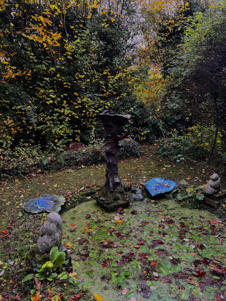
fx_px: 226
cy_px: 150
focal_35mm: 26
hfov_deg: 53.1
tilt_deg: -10.1
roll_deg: +1.1
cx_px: 113
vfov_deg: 67.3
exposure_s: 1/73
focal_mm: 5.96
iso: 125
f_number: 1.6
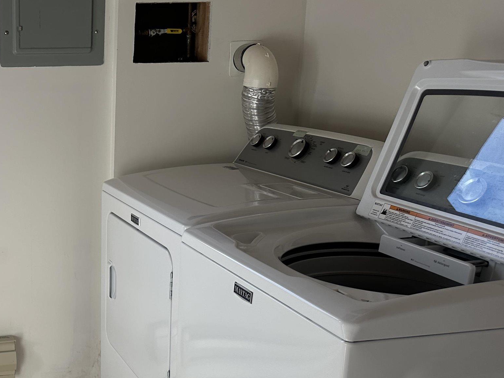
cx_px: 18
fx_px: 699
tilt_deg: -13.3
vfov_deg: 30.2
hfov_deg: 36.3
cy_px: 224
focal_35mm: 48
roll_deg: +1.1
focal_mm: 6.86
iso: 80
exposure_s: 1/467
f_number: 1.78
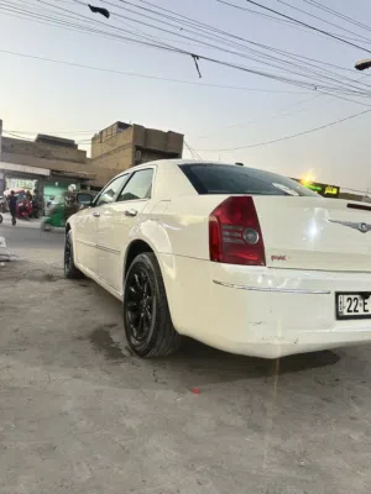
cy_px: 247
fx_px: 343
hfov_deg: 56.8
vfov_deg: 71.6
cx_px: 186
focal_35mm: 24
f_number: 1.78
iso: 200
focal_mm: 6.86
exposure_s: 1/50
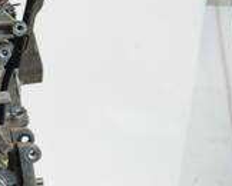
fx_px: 557
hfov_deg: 20.5
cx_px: -106
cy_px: 89
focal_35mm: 81
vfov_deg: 19.0
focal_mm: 14
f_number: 3.5
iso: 250
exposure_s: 1/60
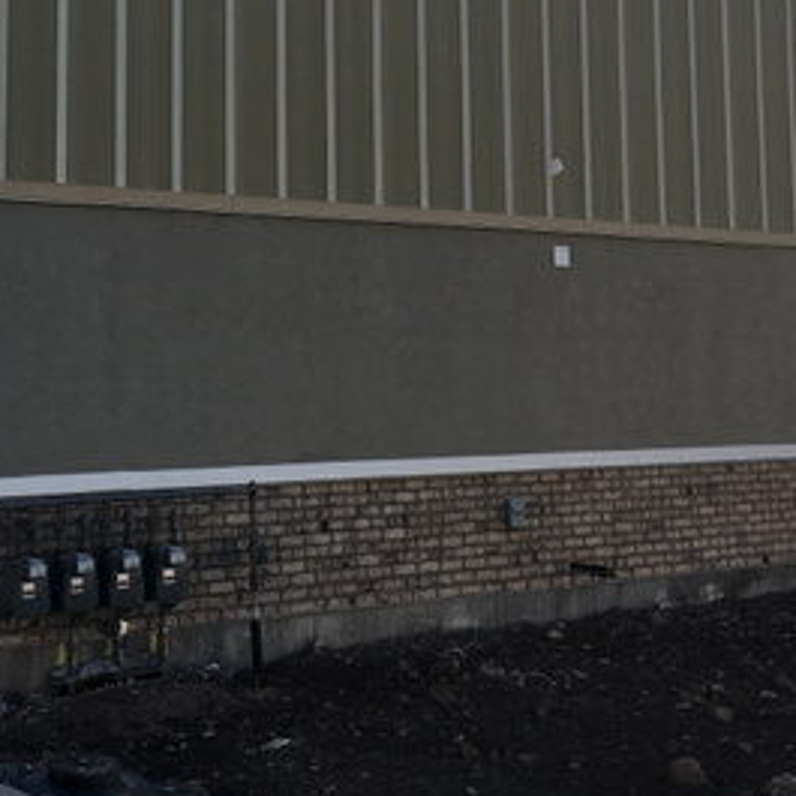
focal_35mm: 62
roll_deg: -0.4
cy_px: 138
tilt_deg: +8.6
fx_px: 1613
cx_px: 171
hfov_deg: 27.2
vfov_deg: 27.1
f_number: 2.2
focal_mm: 4.15
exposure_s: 1/1054
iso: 25
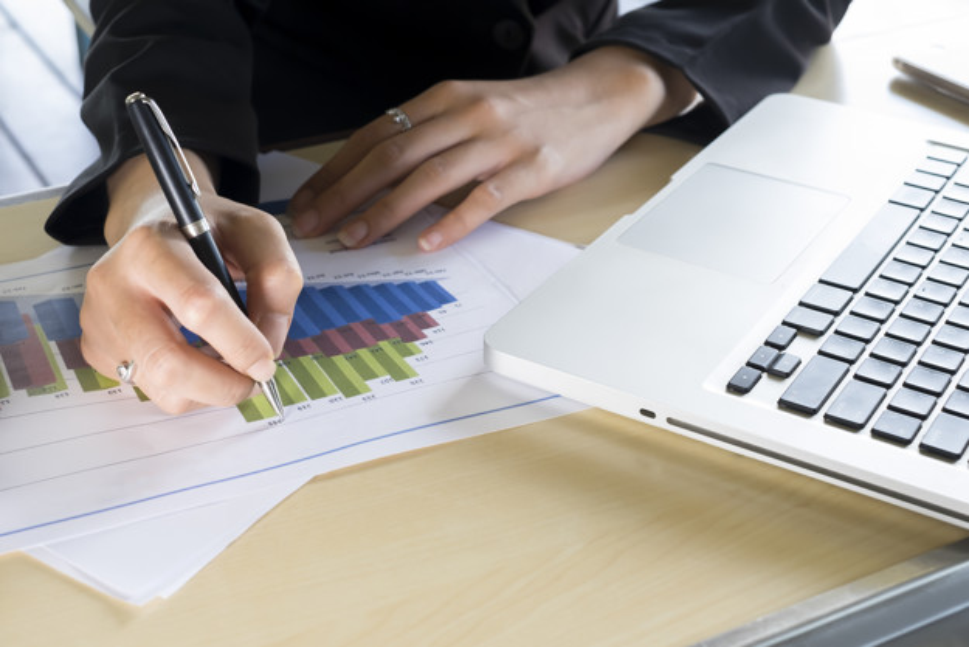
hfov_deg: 37.5
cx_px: 484
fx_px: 1427
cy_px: 324
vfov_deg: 25.5
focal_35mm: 53
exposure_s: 1/40
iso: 640
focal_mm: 35
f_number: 5.6
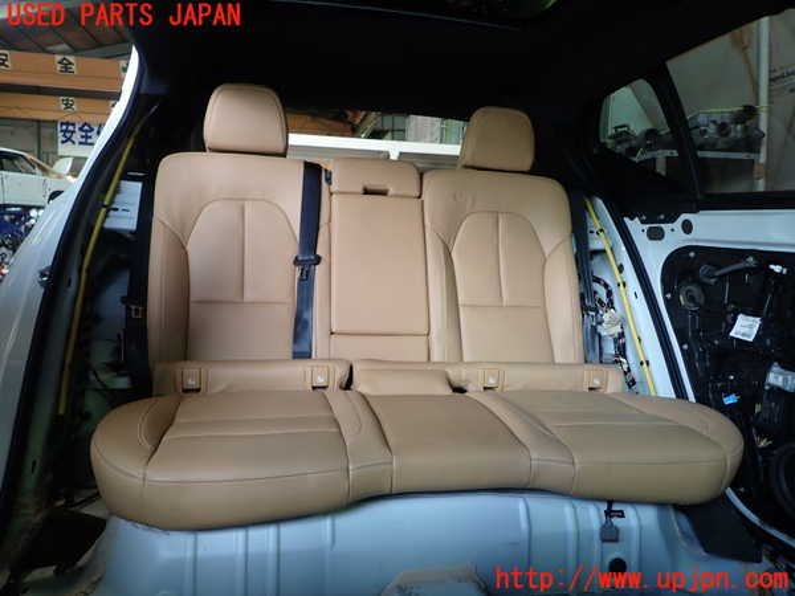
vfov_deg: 54.9
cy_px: 298
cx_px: 398
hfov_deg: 69.4
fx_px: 574
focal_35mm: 25
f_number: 2
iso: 160
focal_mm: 4.5
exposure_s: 1/60
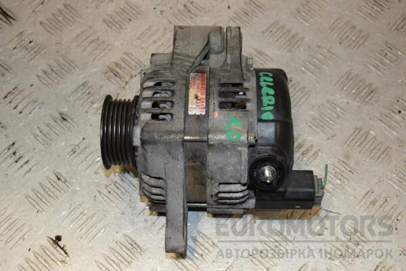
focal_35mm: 57
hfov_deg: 35.1
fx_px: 643
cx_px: 203
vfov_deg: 23.8
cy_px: 136
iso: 800
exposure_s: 1/200
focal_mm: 38
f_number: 8
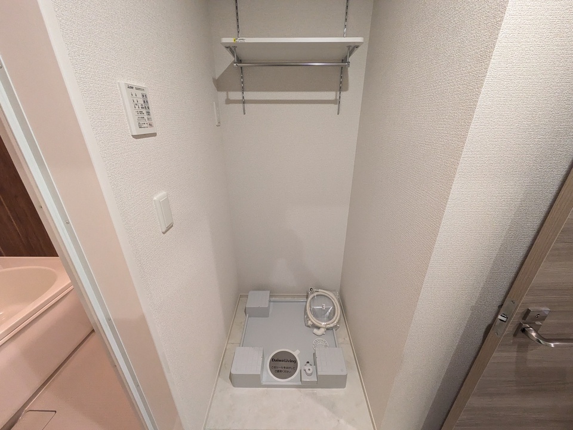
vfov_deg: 85.7
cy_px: 215
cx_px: 286
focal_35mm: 14
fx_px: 232
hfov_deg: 102.1
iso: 552
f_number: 2.2
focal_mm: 1.83
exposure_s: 1/60
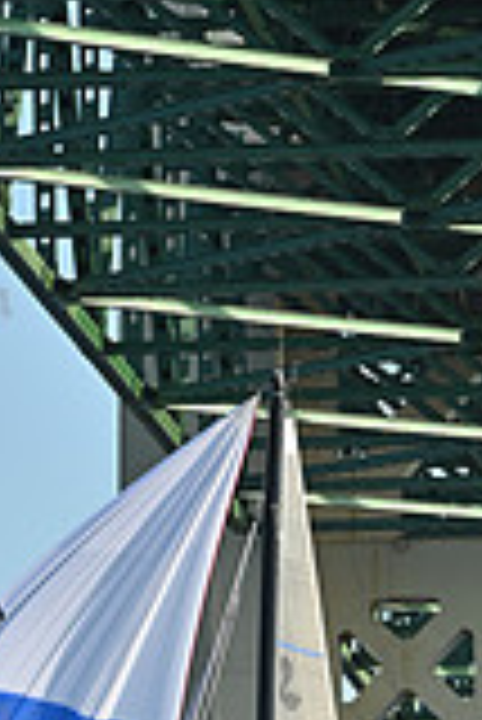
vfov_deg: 4.6
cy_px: 954
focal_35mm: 442
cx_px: 246
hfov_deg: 3.1
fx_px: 8857
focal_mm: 122
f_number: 6.3
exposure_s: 1/1600
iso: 320
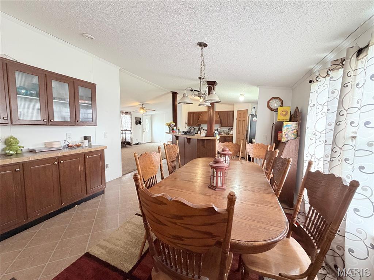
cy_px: 140
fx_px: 151
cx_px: 187
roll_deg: -0.6
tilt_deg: -6.1
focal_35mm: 14
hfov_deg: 102.1
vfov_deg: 85.7
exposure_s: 1/60
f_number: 2.2
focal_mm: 2.22
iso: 250
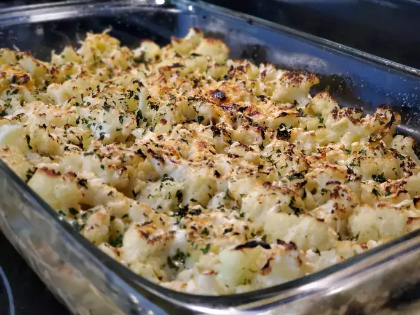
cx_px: 210
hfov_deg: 36.8
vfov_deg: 28.0
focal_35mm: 52
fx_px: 631
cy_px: 158
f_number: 2.4
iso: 1000
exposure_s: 1/39
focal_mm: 6
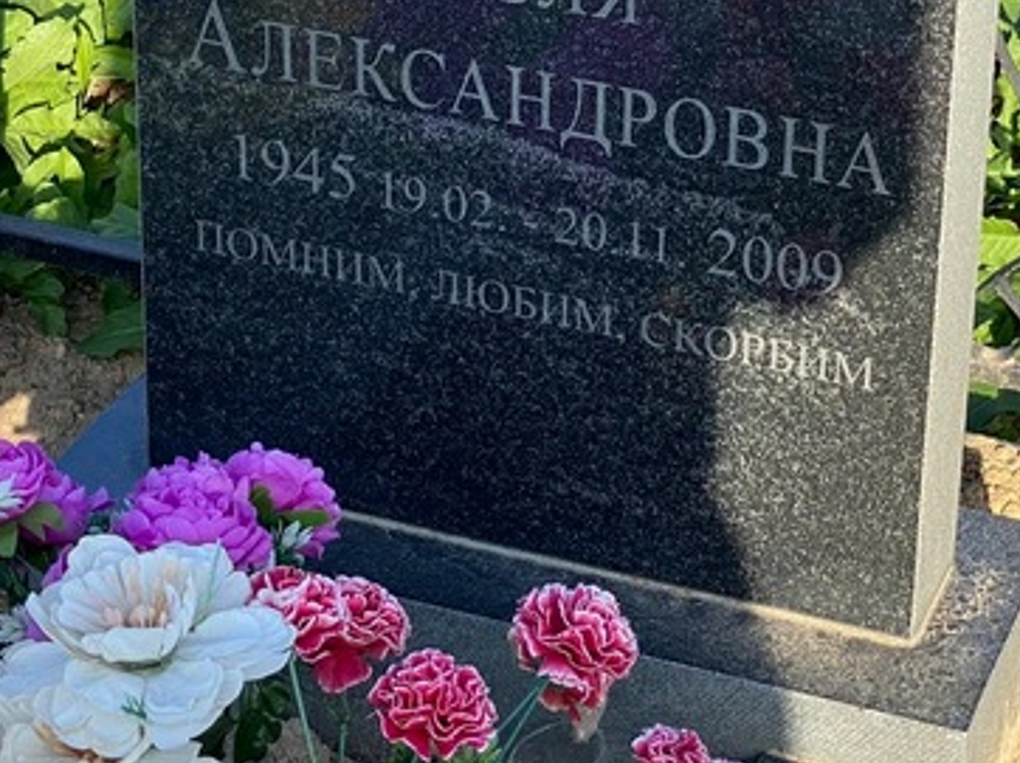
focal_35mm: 115
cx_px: 659
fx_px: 3386
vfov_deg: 12.6
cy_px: -65
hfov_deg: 17.1
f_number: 2
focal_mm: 6
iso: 20
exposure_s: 1/494
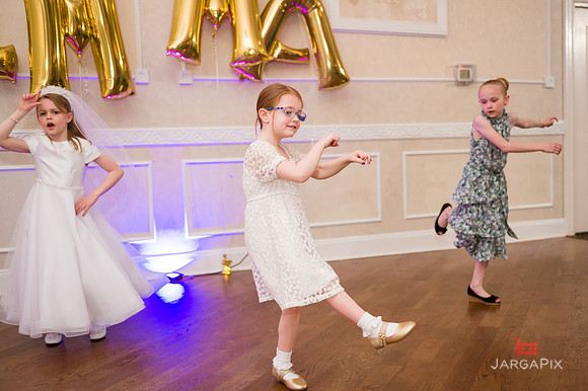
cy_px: 196
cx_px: 337
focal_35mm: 41
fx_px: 674
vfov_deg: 32.4
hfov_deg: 47.0
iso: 1250
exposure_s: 1/200
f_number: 3.2
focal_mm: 36
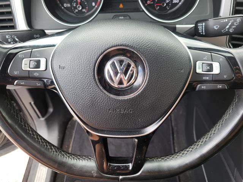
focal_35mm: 26
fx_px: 183
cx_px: 122
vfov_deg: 53.1
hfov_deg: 67.3
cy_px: 91
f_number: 1.8
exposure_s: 1/120
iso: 50
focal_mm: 5.4
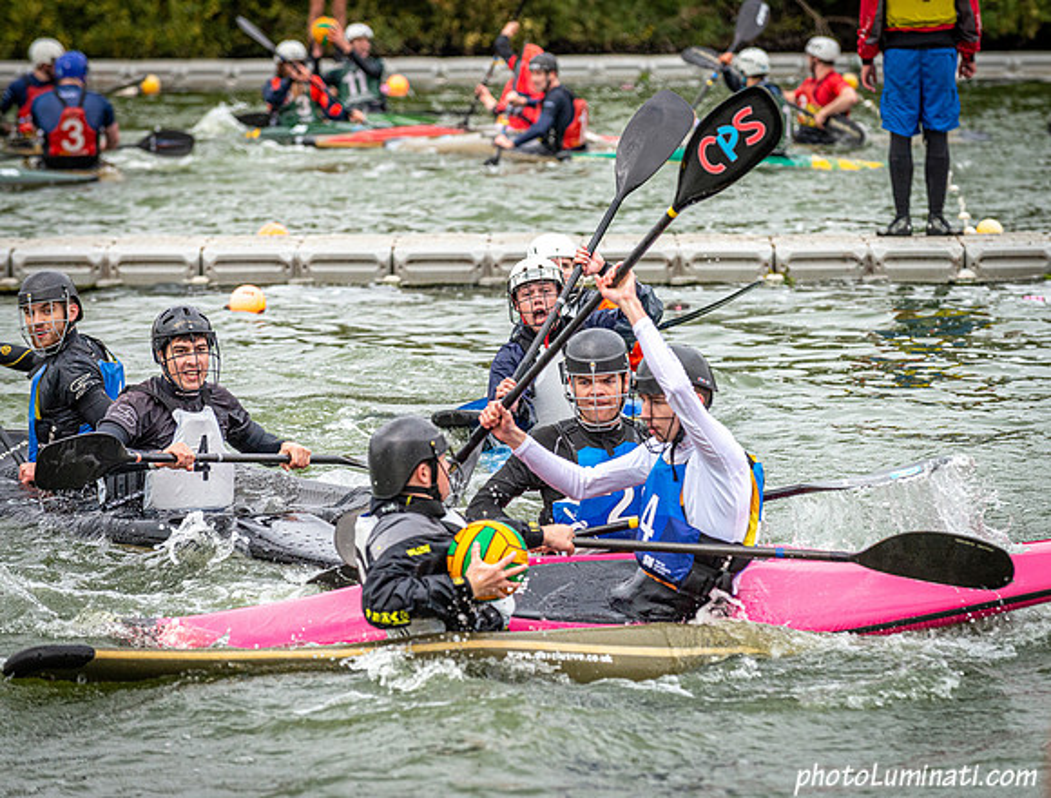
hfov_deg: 9.0
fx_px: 6711
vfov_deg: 6.8
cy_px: 403
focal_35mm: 220
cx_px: 604
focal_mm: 200
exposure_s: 1/3200
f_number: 4.5
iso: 2500
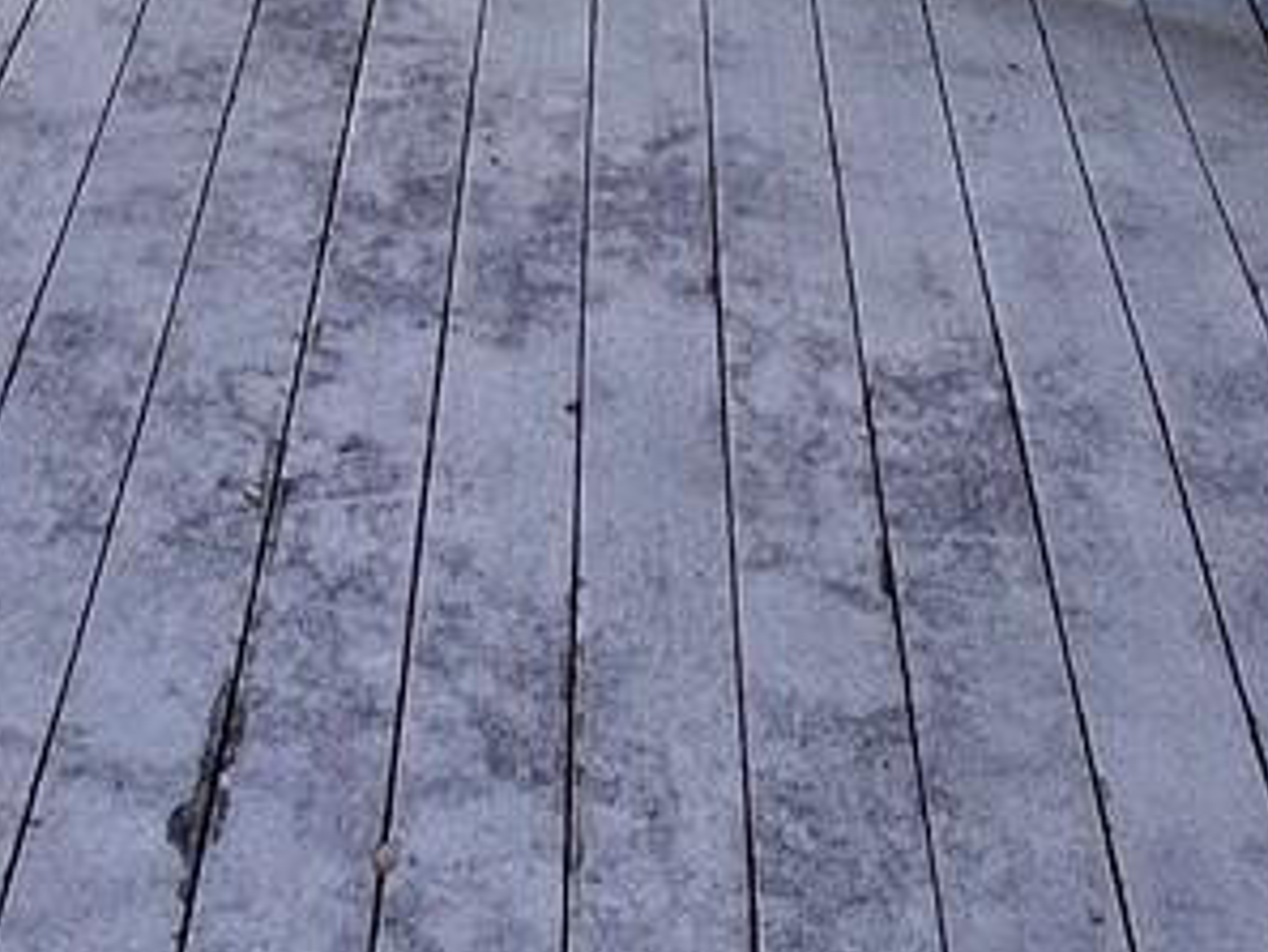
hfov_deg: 27.6
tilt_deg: -11.1
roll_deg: -2.5
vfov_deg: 16.9
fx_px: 2565
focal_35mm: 70
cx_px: 444
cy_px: -824
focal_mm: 1.57
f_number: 1.8
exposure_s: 1/677
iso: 32
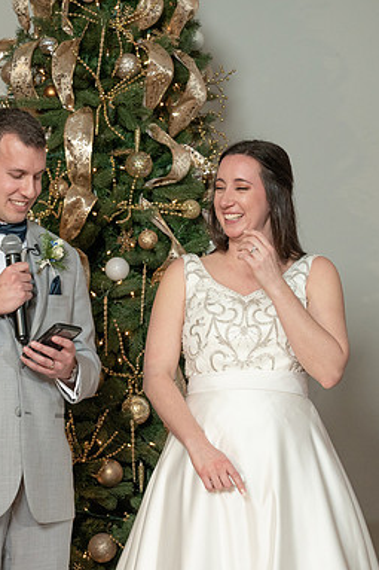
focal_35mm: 110
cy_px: 292
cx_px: 121
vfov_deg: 18.6
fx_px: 1739
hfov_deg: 12.4
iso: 2000
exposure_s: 1/200
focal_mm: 70
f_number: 5.6
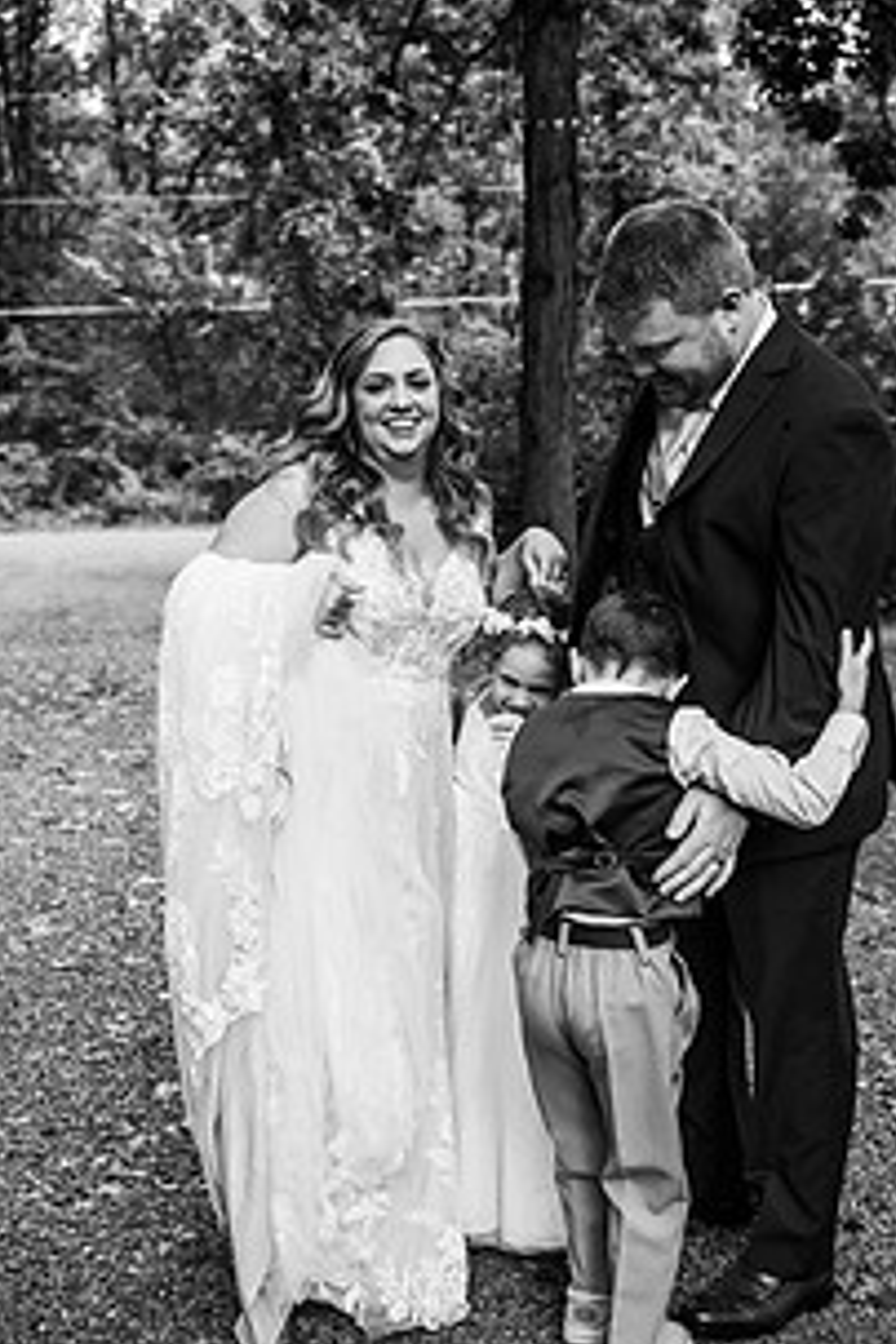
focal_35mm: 46
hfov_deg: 29.2
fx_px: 1717
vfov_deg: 42.7
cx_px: 497
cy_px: 630
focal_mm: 31
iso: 200
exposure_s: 1/500
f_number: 3.2
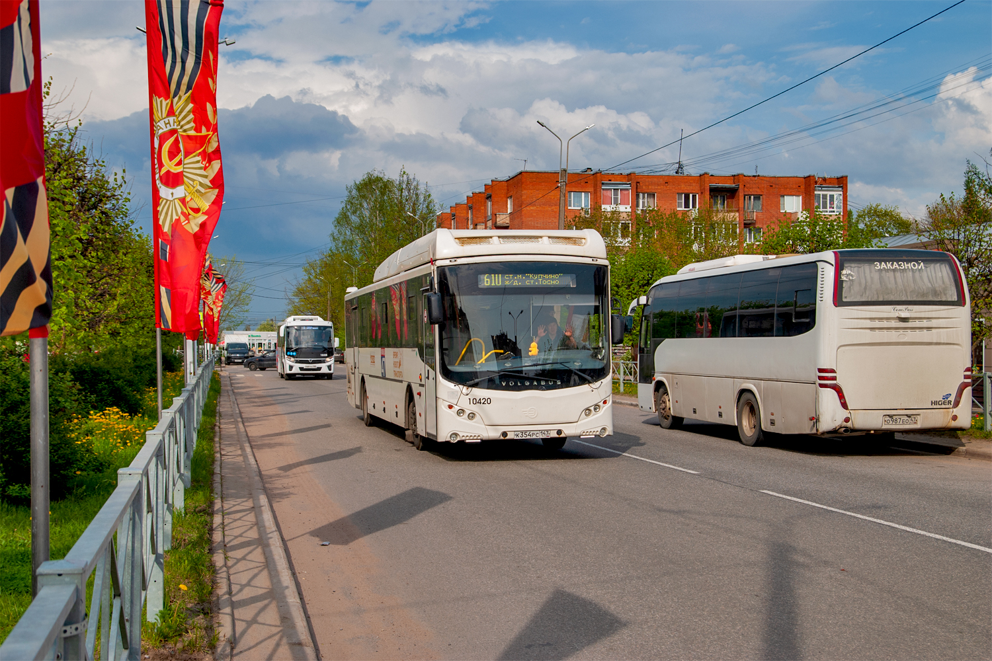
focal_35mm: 45
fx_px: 1240
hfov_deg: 43.6
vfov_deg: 29.9
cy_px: 330
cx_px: 496
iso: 100
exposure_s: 1/500
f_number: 6.3
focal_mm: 30
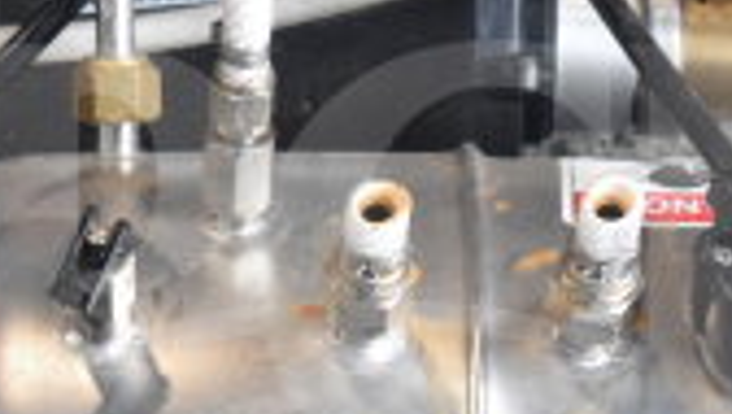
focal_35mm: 262
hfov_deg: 8.2
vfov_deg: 4.6
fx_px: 5092
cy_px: 390
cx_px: 362
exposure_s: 1/160
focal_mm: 46
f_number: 5.3
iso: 1100
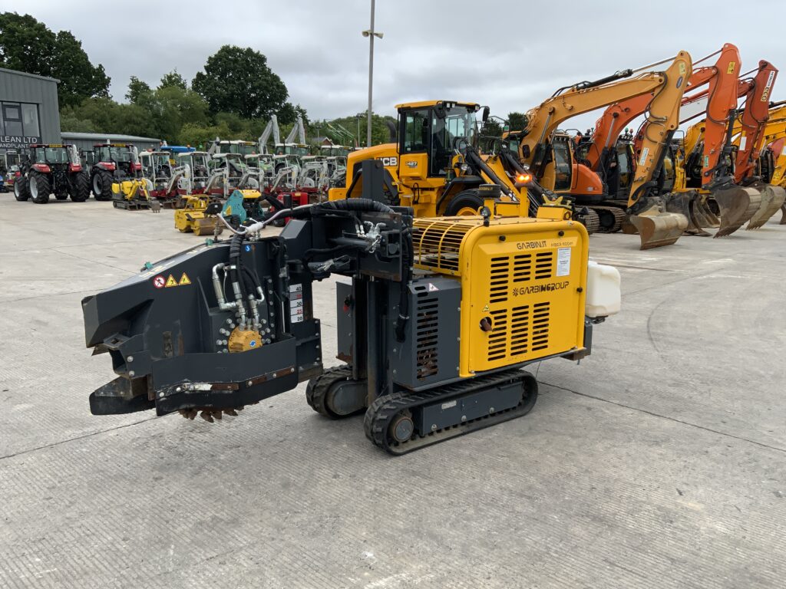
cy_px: 294
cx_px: 393
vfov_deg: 48.2
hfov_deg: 61.7
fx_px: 658
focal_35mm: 29
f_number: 1.8
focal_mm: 3
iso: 16
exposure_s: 1/816
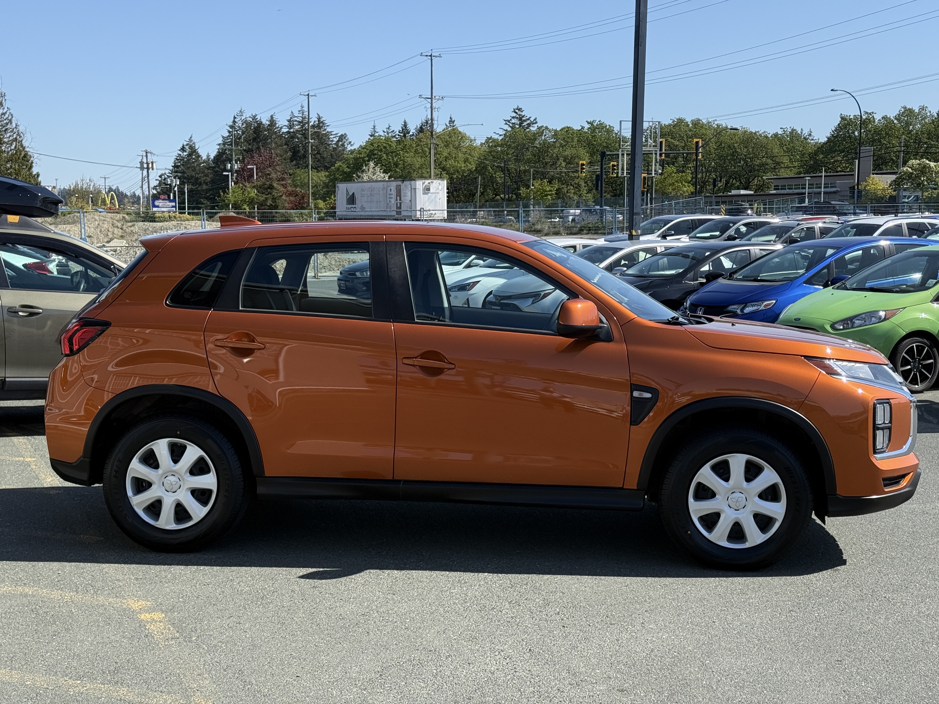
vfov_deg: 30.3
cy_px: 352
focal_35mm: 48
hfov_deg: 39.7
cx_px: 470
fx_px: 1302
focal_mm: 6.76
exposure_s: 1/3704
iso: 80
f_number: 1.78
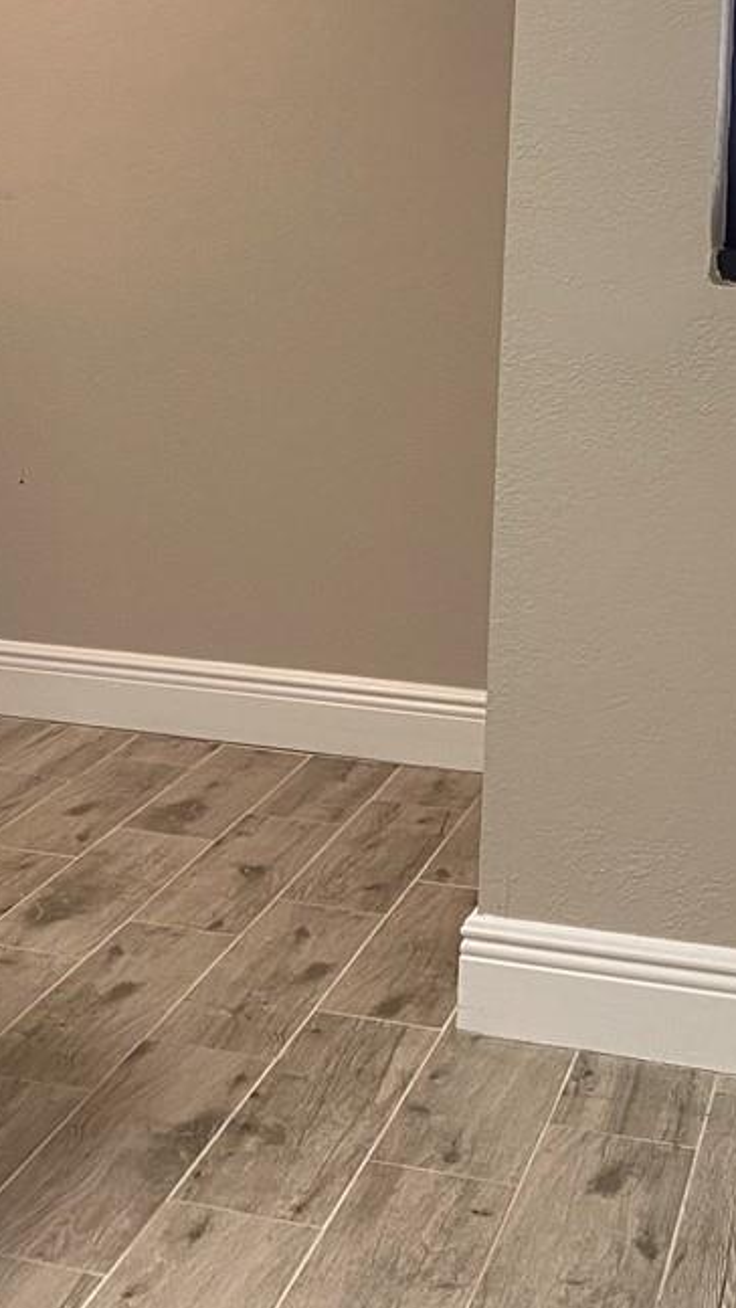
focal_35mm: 70
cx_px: -111
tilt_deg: -4.6
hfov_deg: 16.6
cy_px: 338
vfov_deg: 29.7
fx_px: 2428
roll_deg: -1.6
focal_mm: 4.25
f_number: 1.8
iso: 125
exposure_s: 1/60
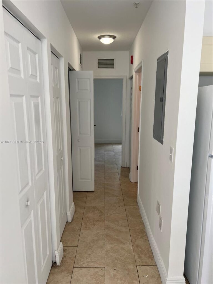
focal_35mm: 26
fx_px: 213
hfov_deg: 53.1
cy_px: 142
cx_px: 106
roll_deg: +0.2
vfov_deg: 67.3
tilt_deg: -9.2
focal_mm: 5.7
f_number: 1.5
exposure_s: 1/141
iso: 64
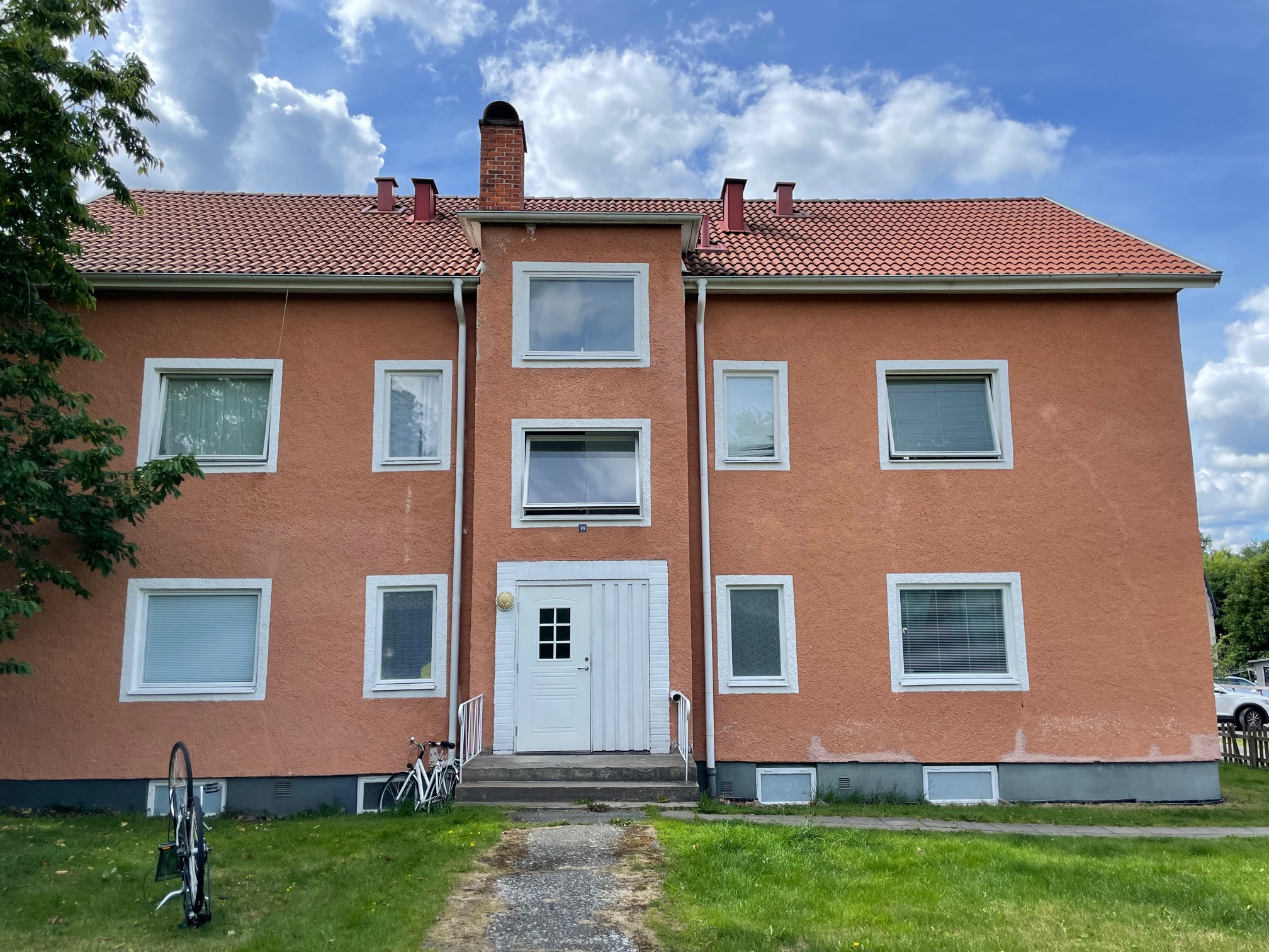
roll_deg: +0.4
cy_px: 476
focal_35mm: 26
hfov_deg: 67.3
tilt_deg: +8.9
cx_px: 634
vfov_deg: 53.1
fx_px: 953
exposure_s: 1/1887
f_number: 1.6
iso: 32
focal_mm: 4.2
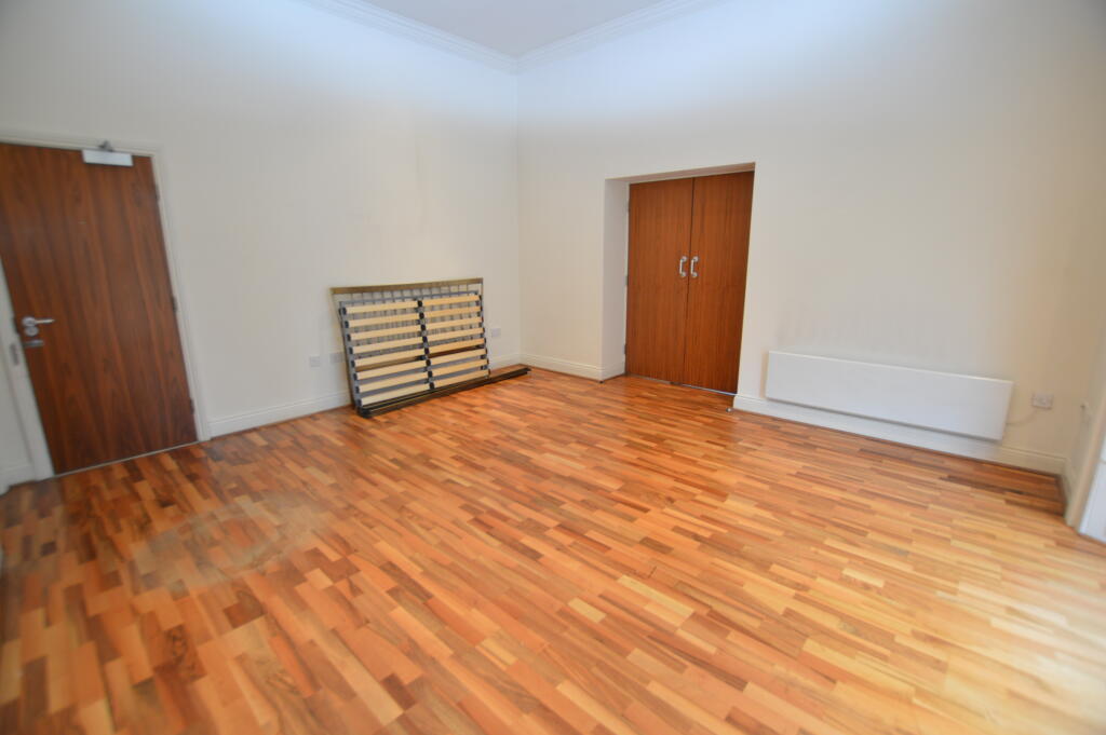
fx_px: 460
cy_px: 368
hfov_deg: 100.4
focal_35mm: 15
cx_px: 553
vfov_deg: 77.2
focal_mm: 10
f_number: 3.5
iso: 400
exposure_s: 1/15
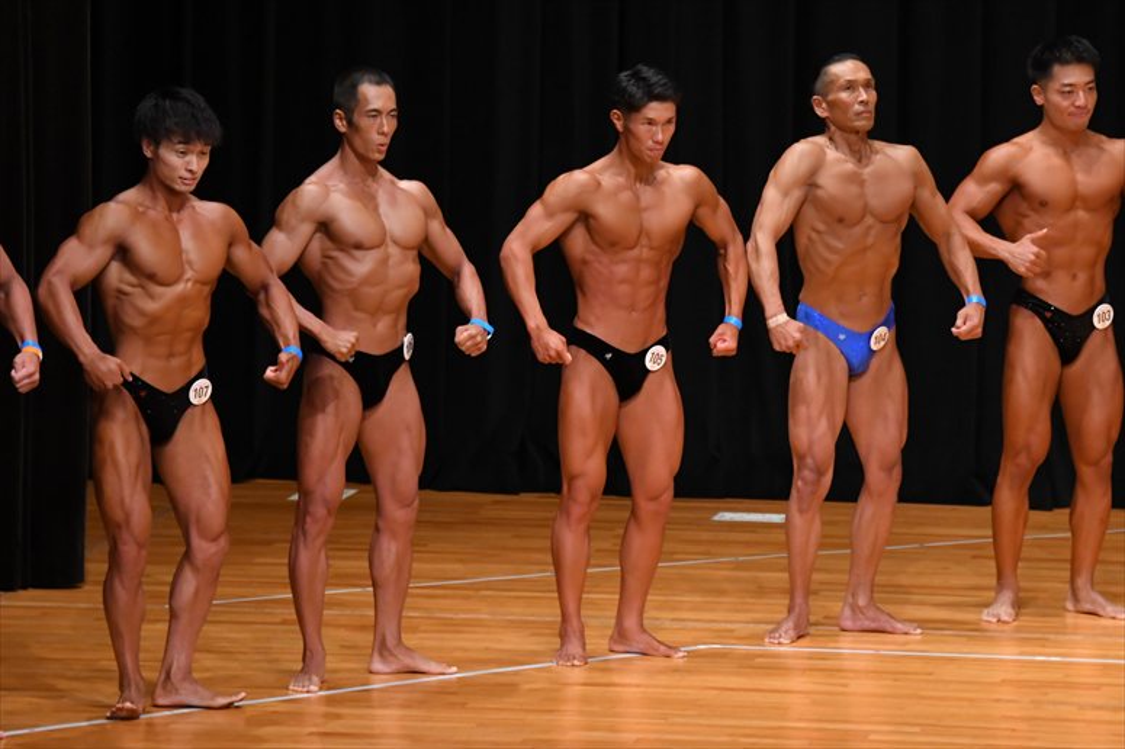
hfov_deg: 8.1
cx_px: 562
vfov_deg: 5.4
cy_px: 374
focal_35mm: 255
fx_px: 7965
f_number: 5.6
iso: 4000
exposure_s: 1/400
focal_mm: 170
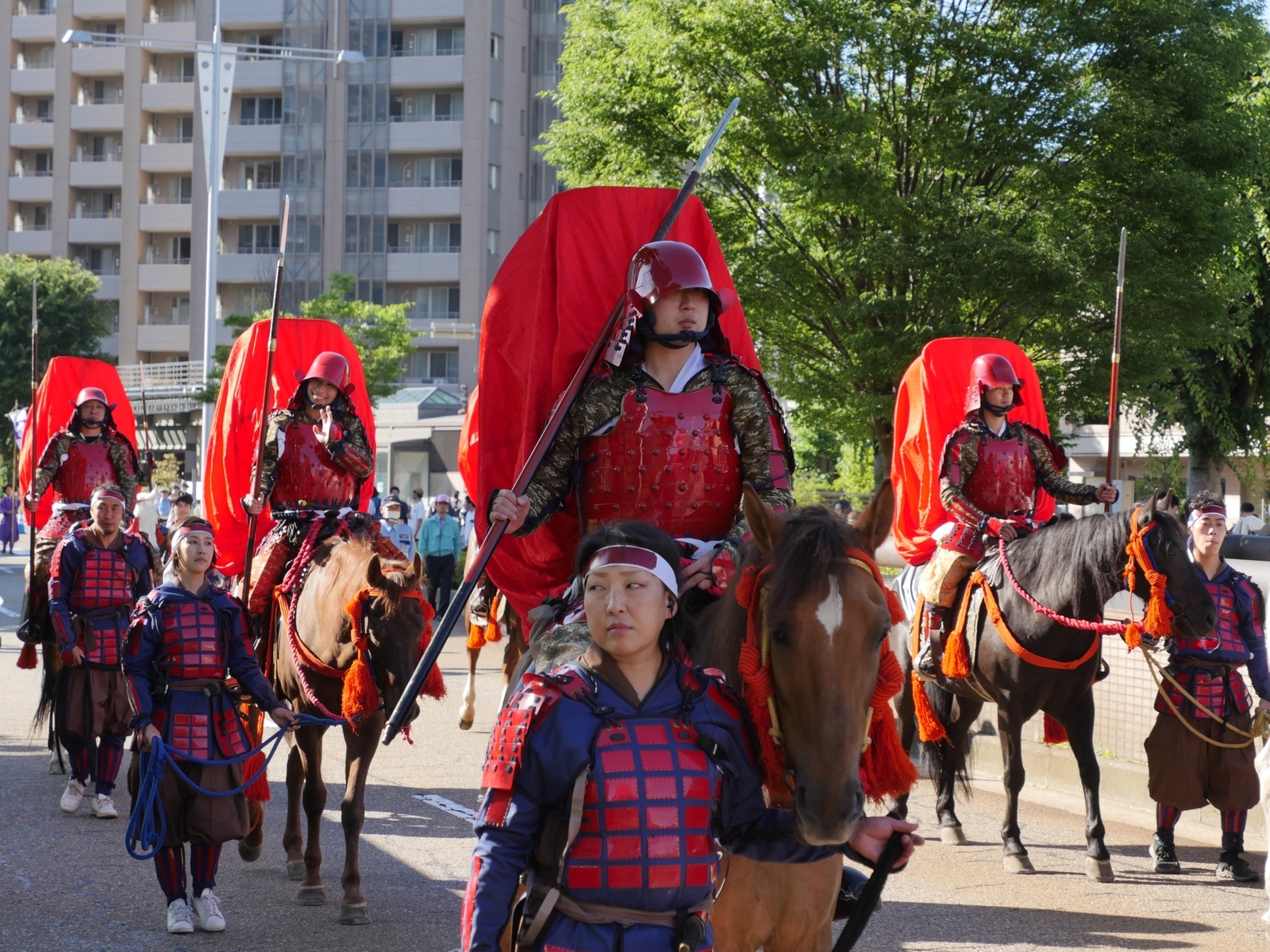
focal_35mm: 80
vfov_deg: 18.4
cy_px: 476
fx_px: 2935
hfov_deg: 24.4
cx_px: 635
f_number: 5.3
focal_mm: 40
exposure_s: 1/250
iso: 200
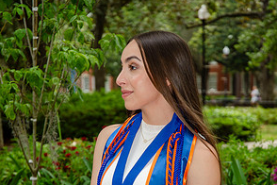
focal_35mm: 142
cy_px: 162
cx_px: 138
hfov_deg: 14.4
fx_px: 1093
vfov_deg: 9.6
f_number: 4.5
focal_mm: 62
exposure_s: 1/250
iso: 100
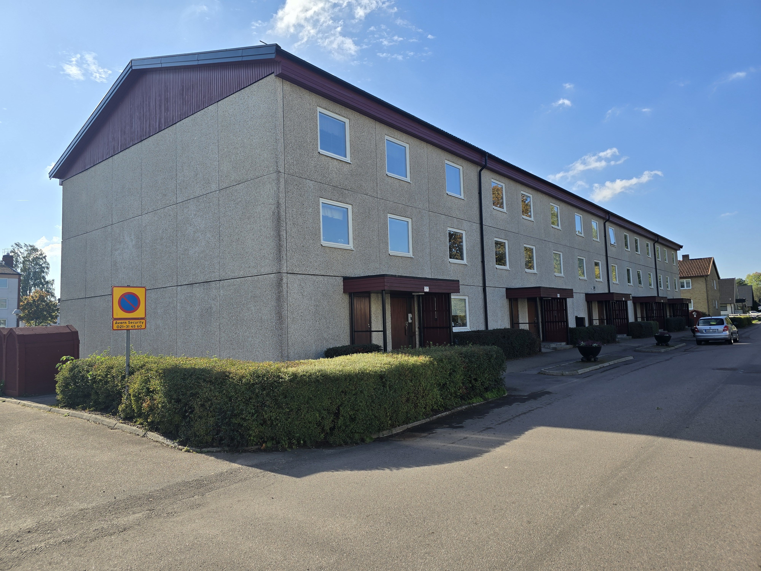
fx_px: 506
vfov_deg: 58.9
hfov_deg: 73.9
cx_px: 380
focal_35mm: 23
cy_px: 286
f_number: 1.7
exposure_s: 1/756
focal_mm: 6.3
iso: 12
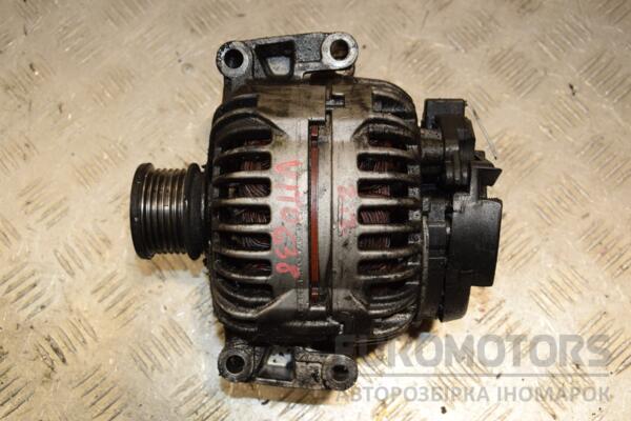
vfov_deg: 29.9
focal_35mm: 45
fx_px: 789
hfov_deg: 43.6
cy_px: 210
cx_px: 316
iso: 800
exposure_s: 1/200
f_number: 6.3
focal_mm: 30
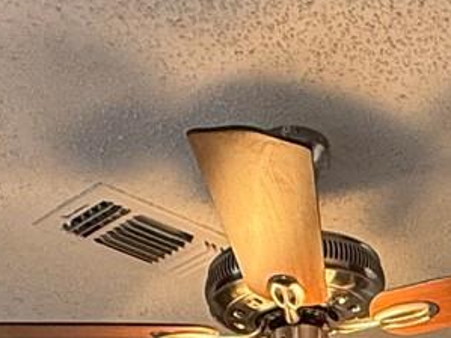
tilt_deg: -6.6
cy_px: 931
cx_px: 297
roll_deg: +2.7
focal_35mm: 96
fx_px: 1250
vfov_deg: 11.3
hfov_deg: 20.4
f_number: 2.2
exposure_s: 1/120
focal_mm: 2.22
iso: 250
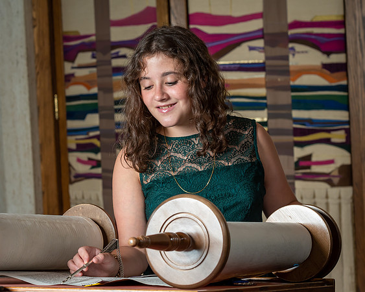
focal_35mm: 118
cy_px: 146
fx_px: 1277
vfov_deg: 13.0
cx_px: 182
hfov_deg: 16.3
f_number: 6.3
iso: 400
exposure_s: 1/250
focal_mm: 70
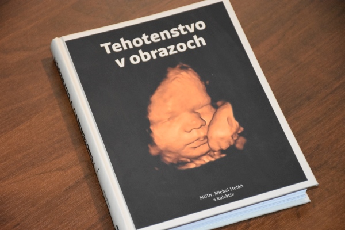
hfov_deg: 15.2
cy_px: 115
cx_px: 172
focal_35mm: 135
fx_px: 1294
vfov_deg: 10.2
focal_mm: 90
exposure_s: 1/60
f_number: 5.3
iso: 4500
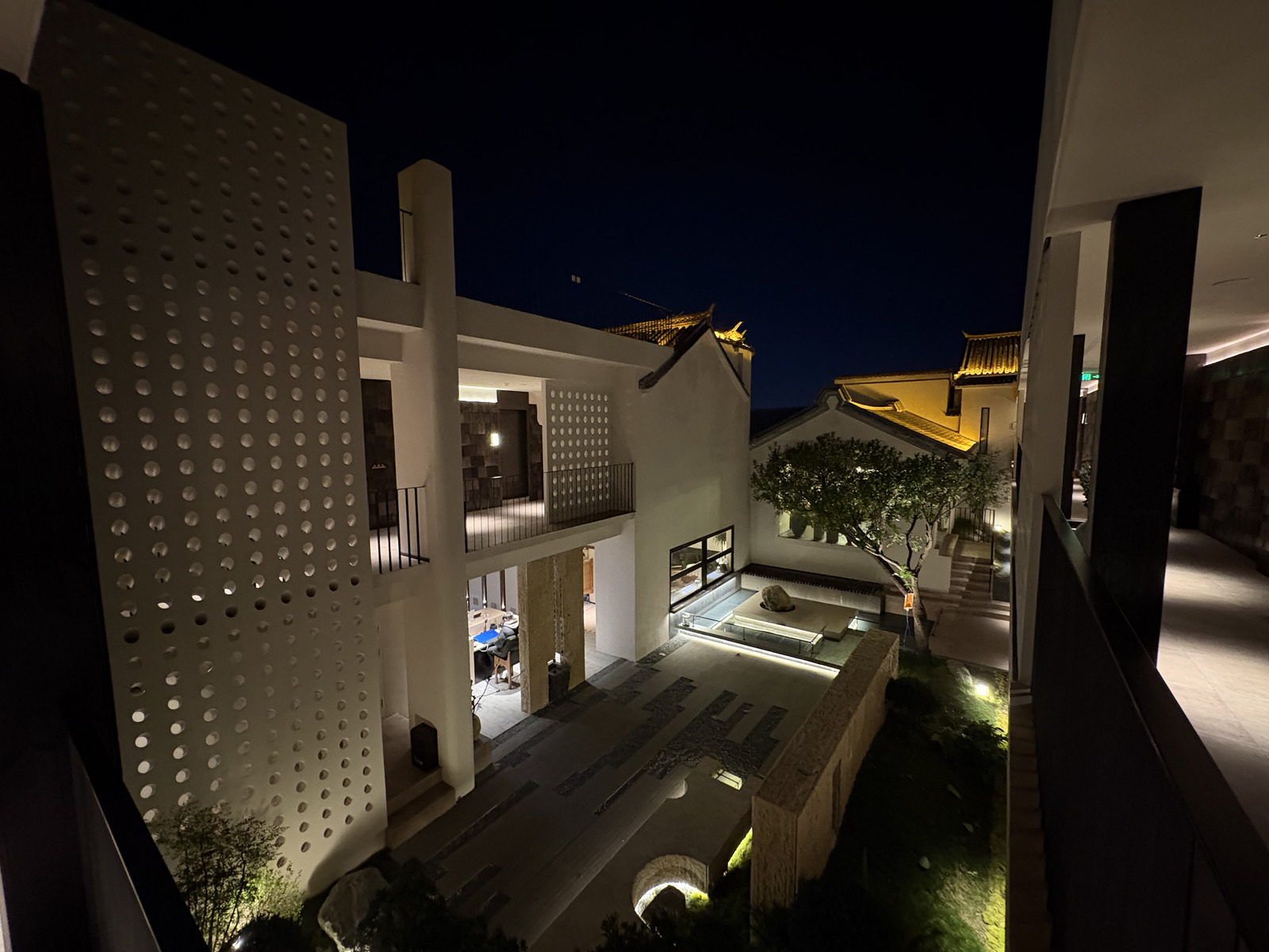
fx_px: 513
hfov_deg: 102.1
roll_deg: +0.5
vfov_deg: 85.7
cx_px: 634
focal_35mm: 14
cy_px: 476
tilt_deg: -5.1
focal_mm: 2.22
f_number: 2.2
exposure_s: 1/25
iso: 1000
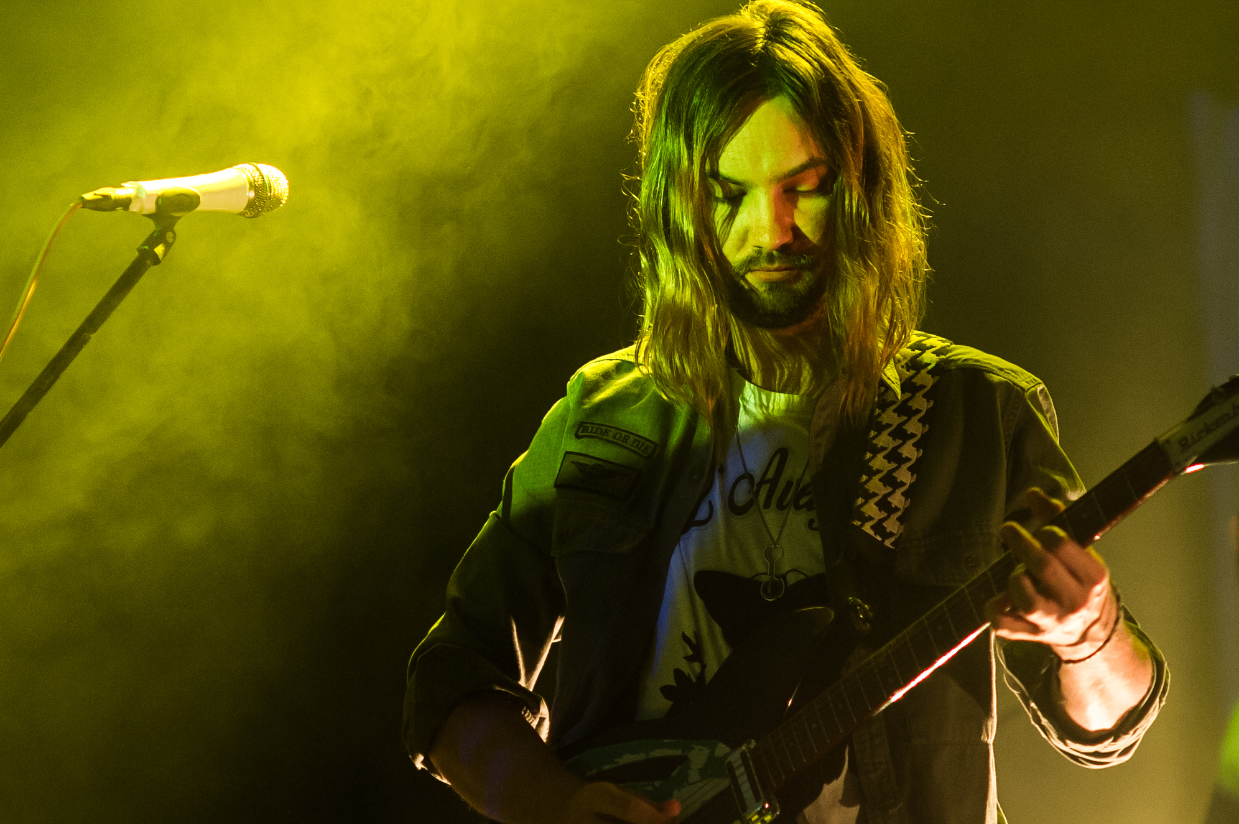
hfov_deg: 16.0
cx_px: 798
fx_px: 4402
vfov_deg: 10.7
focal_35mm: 128
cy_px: 537
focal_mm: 85
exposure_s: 1/250
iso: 800
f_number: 2
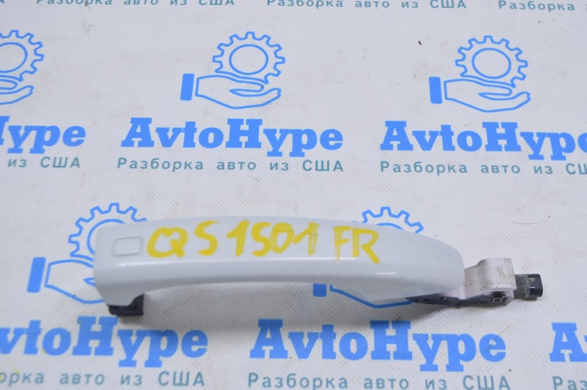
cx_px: 294
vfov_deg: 28.0
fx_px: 782
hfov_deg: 41.1
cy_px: 195
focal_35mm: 48
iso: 400
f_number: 5.6
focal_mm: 32
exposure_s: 1/25
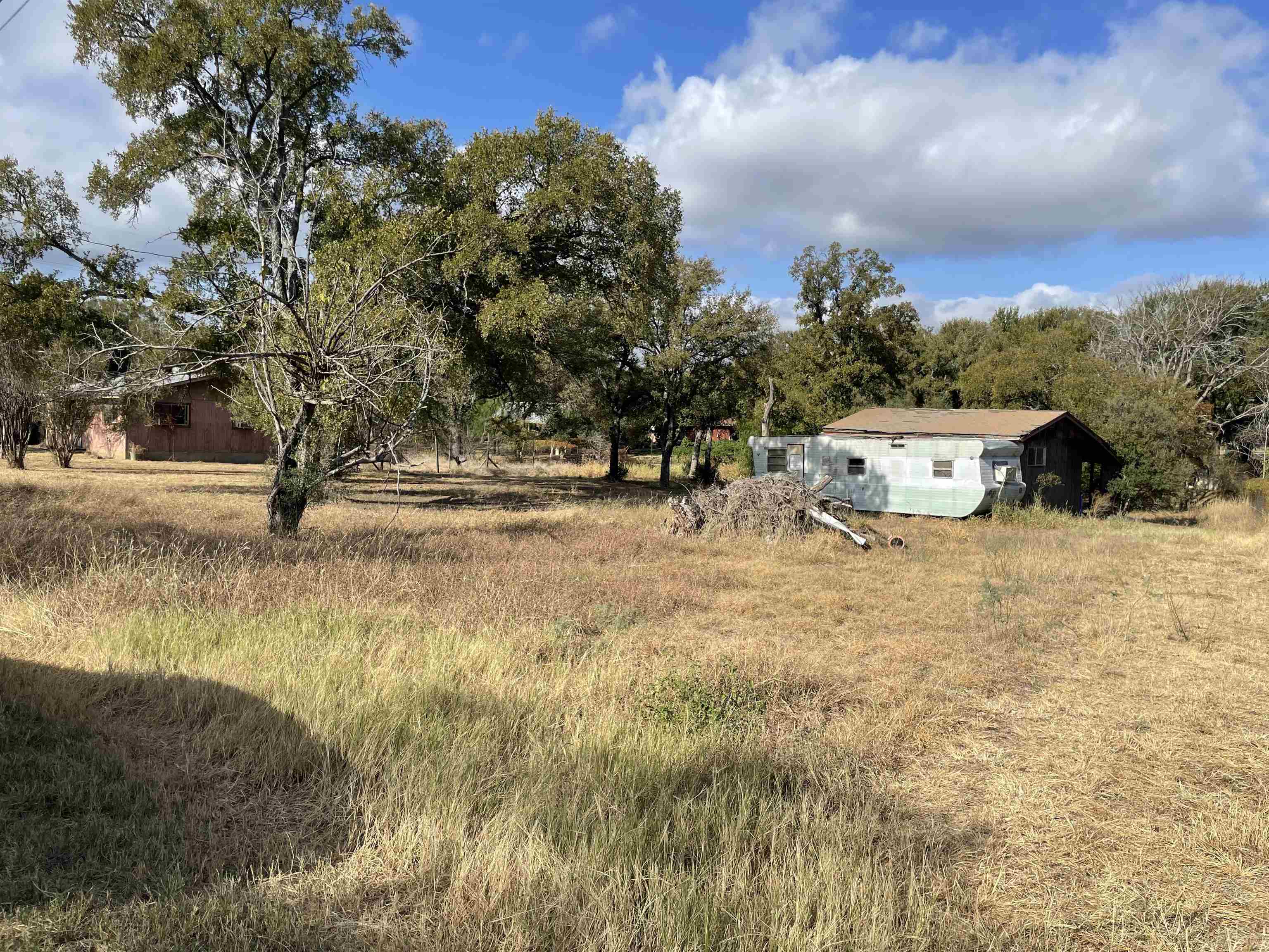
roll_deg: -1.8
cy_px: 476
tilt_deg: -3.1
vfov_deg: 53.1
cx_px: 634
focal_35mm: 26
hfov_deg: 67.3
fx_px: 953
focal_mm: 4.2
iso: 32
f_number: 1.6
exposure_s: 1/3731
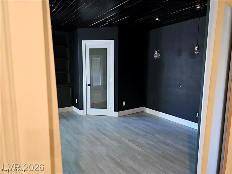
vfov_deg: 58.9
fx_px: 154
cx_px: 116
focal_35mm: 23
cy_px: 87
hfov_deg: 73.9
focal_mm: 6.3
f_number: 1.7
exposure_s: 1/30
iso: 500
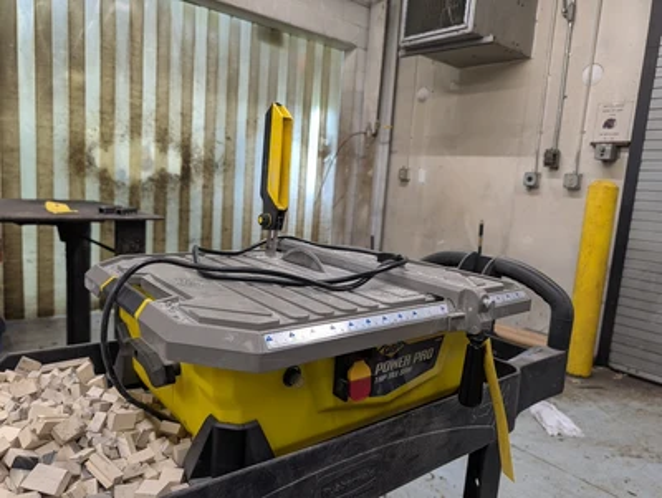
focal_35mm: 24
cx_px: 331
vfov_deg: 56.9
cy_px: 249
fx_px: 460
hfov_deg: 71.5
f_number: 1.68
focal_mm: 6.9
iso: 223
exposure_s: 1/100
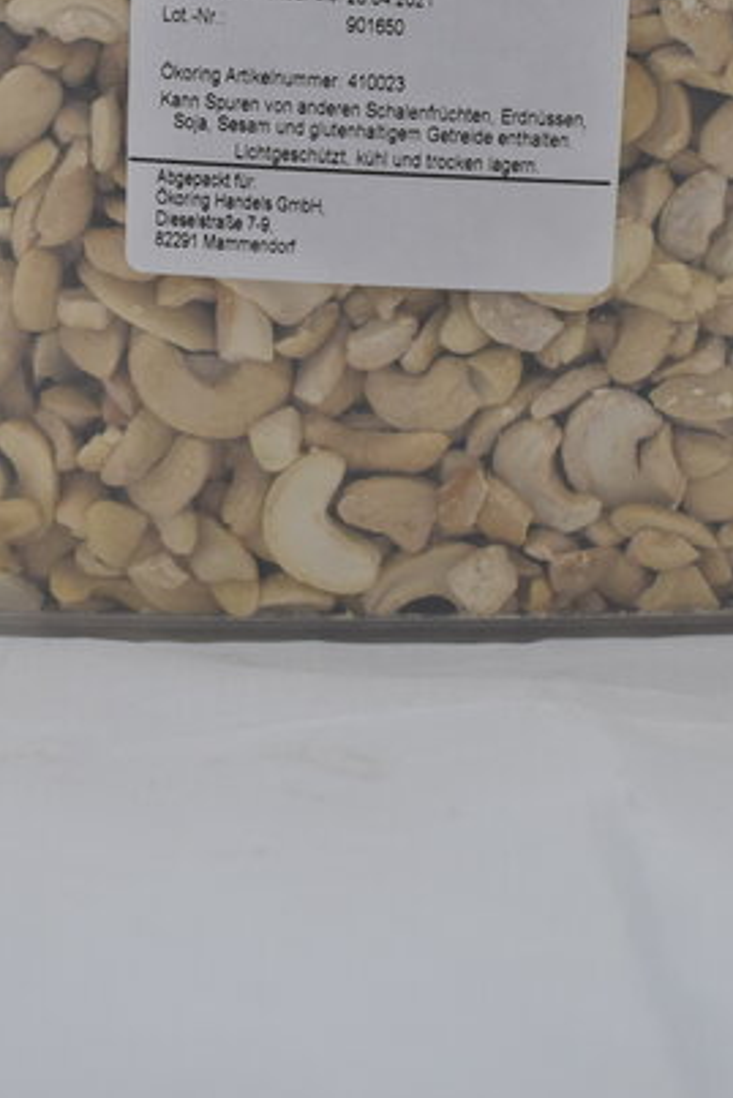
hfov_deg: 20.3
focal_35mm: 67
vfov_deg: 28.5
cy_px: 49
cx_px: 422
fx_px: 2044
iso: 800
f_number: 4.5
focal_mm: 20
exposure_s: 1/320
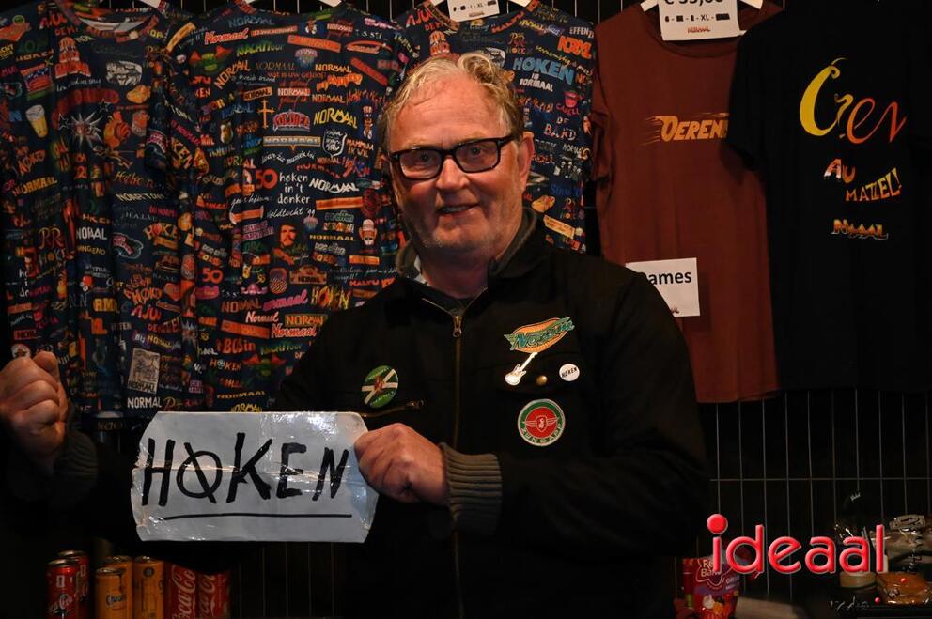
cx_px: 466
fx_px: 1603
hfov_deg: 32.4
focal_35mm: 62
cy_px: 310
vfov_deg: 21.9
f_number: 16
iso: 12800
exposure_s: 1/200
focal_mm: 62
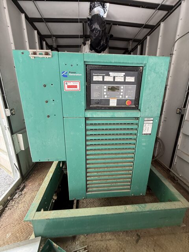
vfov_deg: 102.1
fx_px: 102
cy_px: 126
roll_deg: -1.4
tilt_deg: -15.5
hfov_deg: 85.7
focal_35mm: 14
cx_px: 94
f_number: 2.2
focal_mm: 2.22
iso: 200
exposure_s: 1/99
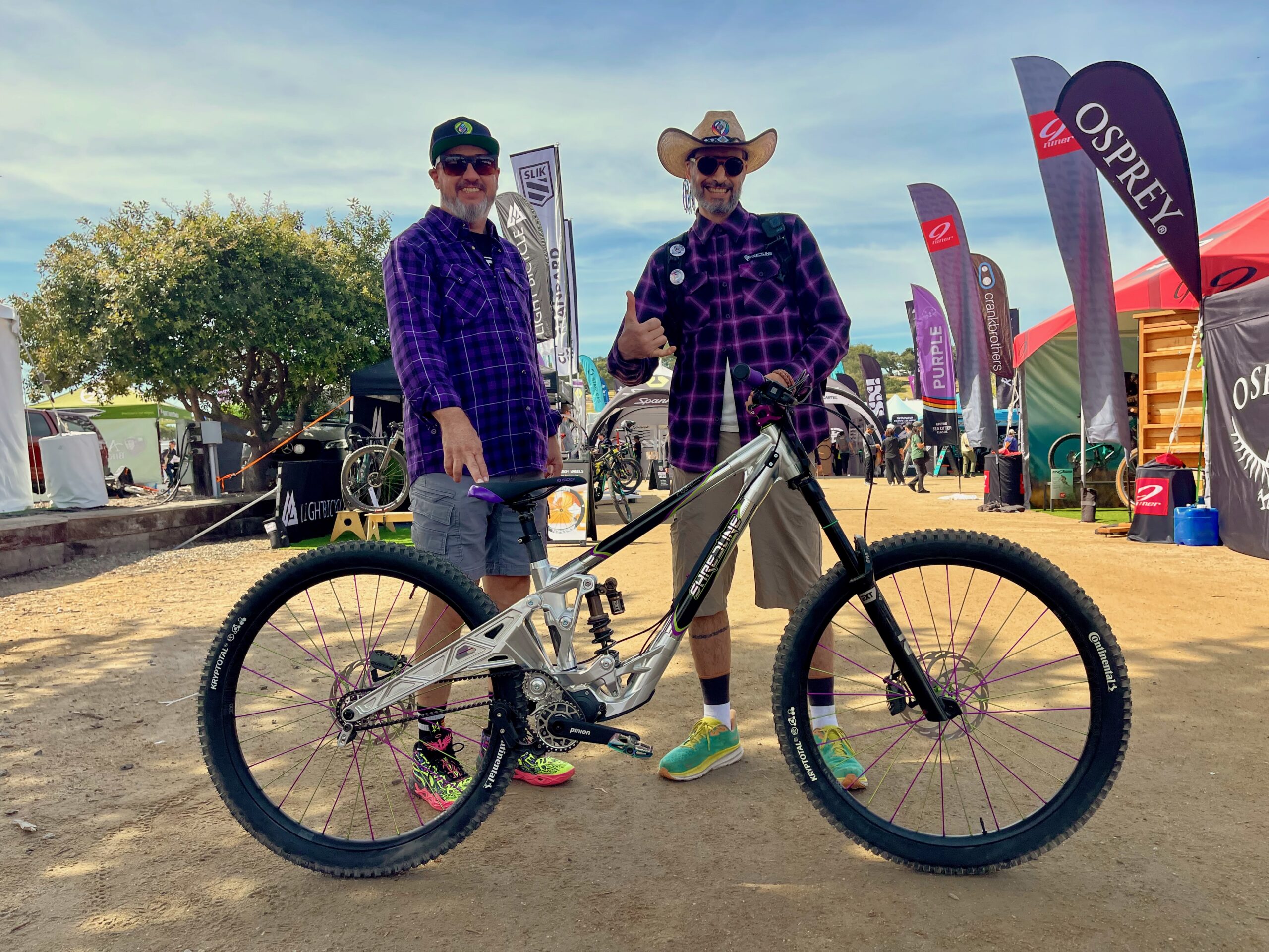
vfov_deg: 54.9
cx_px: 634
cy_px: 476
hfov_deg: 69.4
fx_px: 916
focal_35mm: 25
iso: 32
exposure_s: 1/4717
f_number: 1.6
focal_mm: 5.1
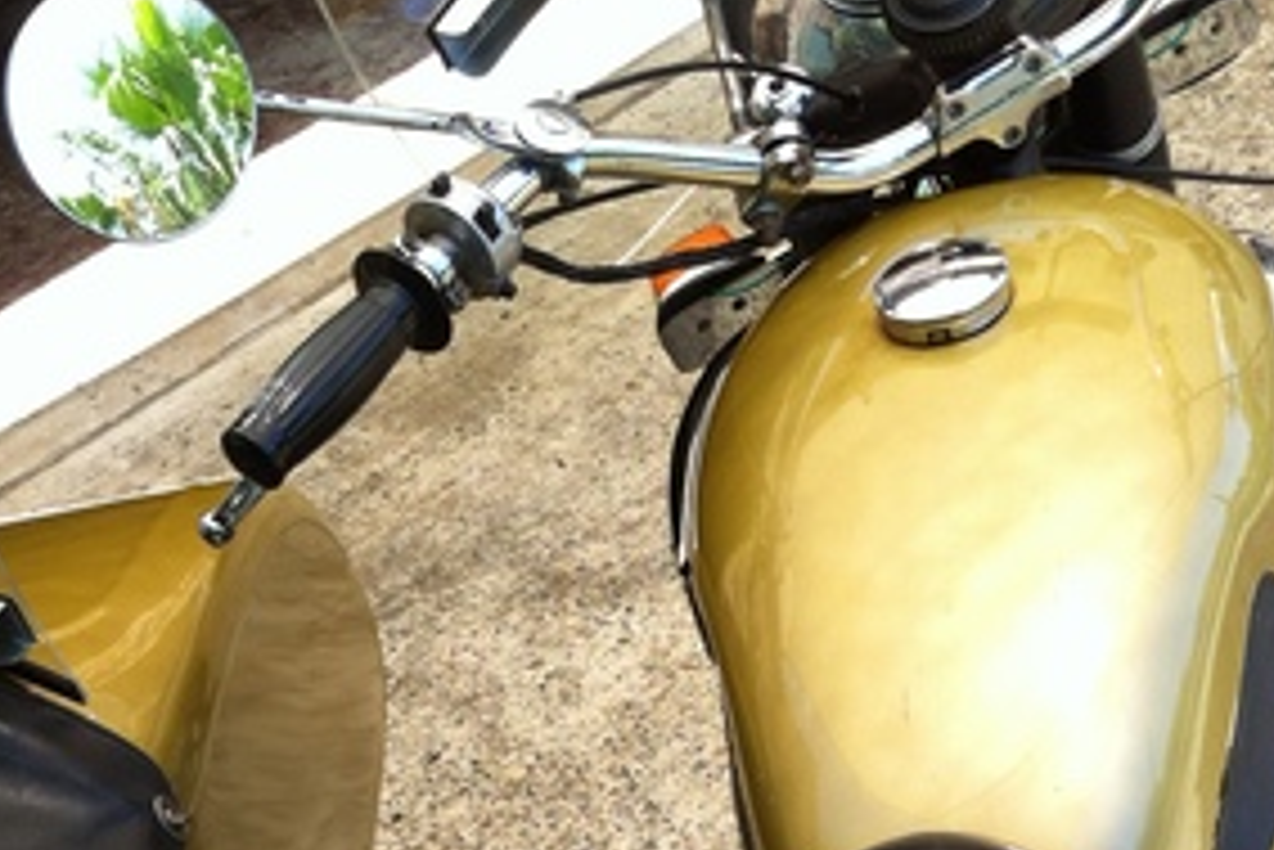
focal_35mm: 77
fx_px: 2726
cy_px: 1106
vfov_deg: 16.7
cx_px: 693
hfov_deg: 26.3
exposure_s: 1/338
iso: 80
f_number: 2.8
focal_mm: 3.85
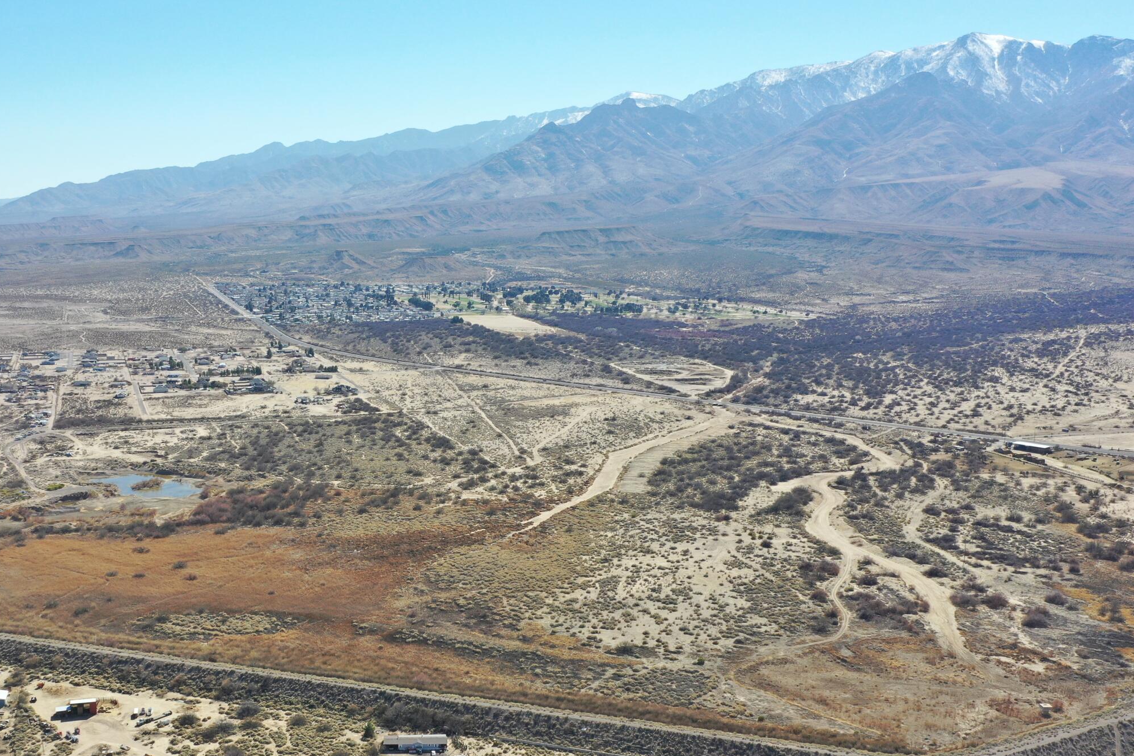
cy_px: 494
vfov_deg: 31.7
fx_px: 1323
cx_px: 416
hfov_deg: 45.9
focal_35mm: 42
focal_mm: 10.26
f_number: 5.6
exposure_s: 1/400
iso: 100
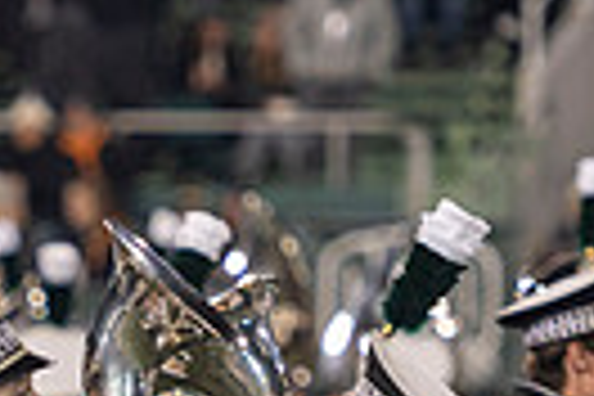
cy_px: 612
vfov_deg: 2.0
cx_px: -104
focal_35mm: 681
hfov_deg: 3.0
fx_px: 11236
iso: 1000
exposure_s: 1/500
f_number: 2.8
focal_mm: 155
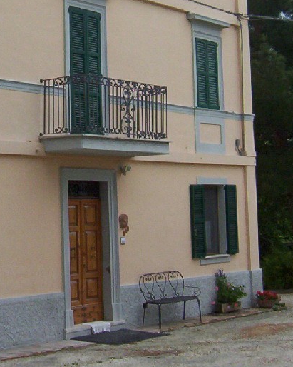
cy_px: 78
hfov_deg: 18.8
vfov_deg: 23.3
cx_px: 68
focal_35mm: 81
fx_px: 878
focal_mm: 5.54
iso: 100
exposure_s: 1/561
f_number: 2.76
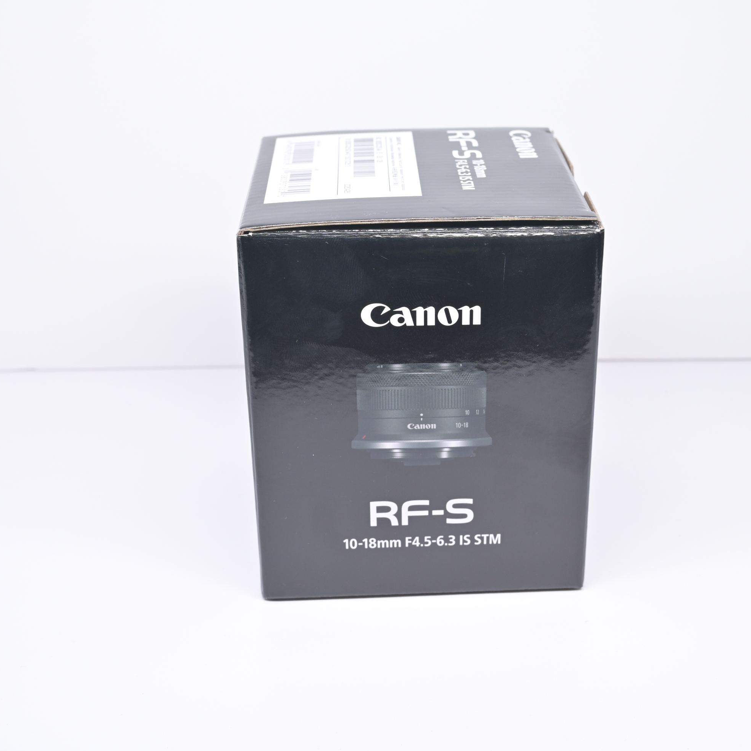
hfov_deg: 32.7
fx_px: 1276
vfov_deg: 32.8
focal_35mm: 52
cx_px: 438
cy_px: 373
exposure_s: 1/40
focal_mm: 40
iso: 640
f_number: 9
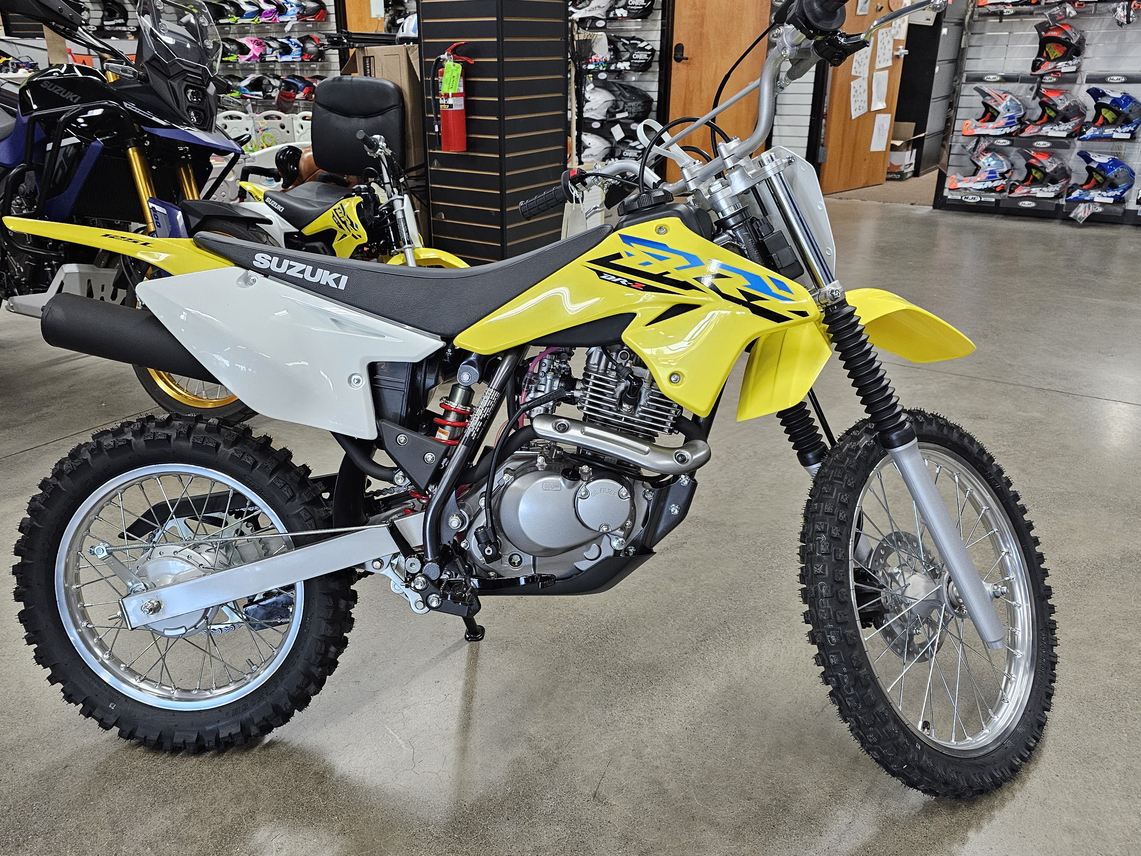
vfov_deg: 51.4
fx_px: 890
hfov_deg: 65.1
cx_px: 510
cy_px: 419
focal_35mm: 27
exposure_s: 1/120
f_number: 1.7
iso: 500
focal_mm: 6.3
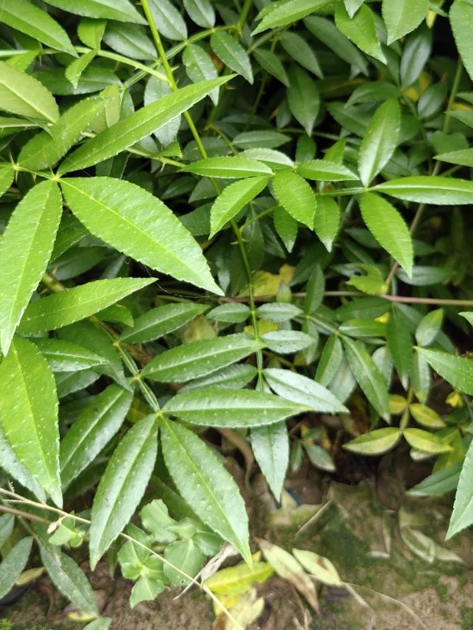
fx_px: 638
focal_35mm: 35
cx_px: 186
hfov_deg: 40.5
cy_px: 238
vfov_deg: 52.1
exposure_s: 1/100
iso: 64
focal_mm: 5.72
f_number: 2
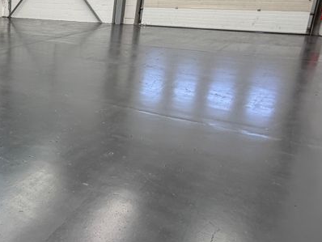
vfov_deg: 36.5
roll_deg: +1.9
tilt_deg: -14.1
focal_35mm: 39
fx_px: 363
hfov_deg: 38.2
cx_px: -46
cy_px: 83
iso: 100
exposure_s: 1/121
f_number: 2.2
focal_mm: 2.22
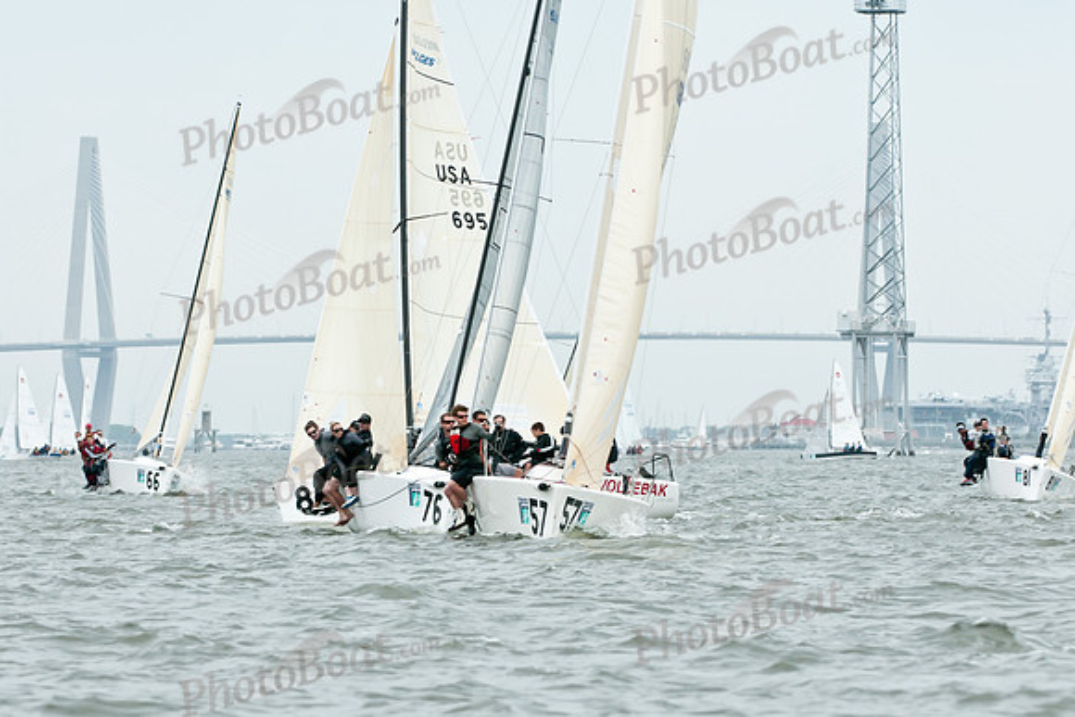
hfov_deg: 6.4
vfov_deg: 4.3
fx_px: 9661
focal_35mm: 323
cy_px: 359
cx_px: 528
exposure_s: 1/640
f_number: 6.3
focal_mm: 210
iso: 200
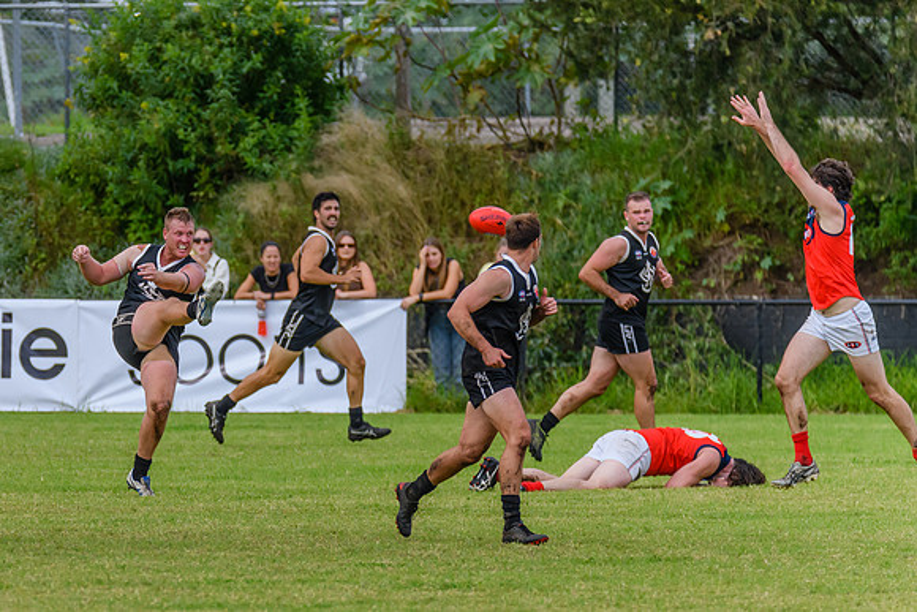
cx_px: 113
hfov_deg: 3.3
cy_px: 355
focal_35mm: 631
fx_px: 16086
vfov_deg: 2.2
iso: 900
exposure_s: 1/2000
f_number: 6
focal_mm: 360
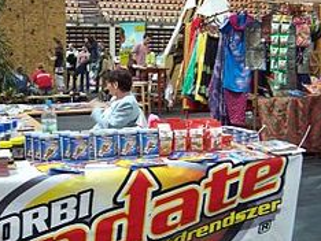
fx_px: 538
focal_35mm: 58
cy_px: 144
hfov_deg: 33.2
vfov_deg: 25.2
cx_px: 169
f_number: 2.7
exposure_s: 1/15
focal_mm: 5.6
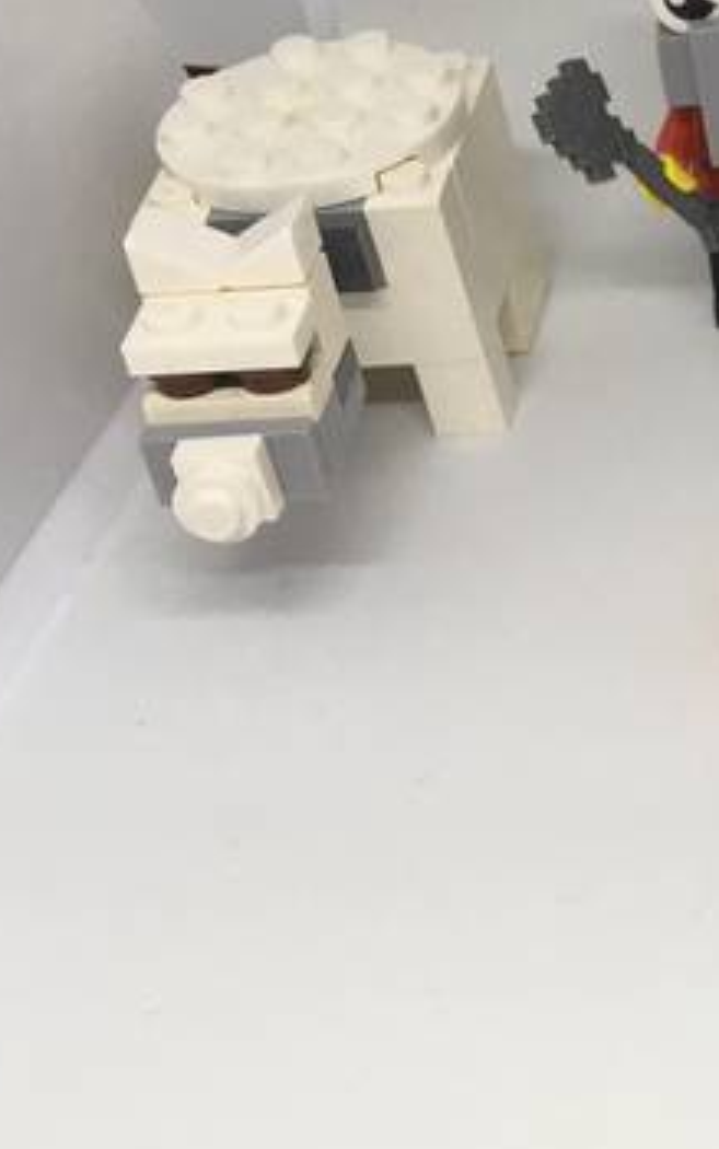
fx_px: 2475
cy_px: 678
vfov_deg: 26.1
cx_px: 1166
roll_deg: +5.5
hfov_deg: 15.0
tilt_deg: -41.0
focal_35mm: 79
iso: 25
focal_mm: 4.15
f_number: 2.2
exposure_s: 1/33
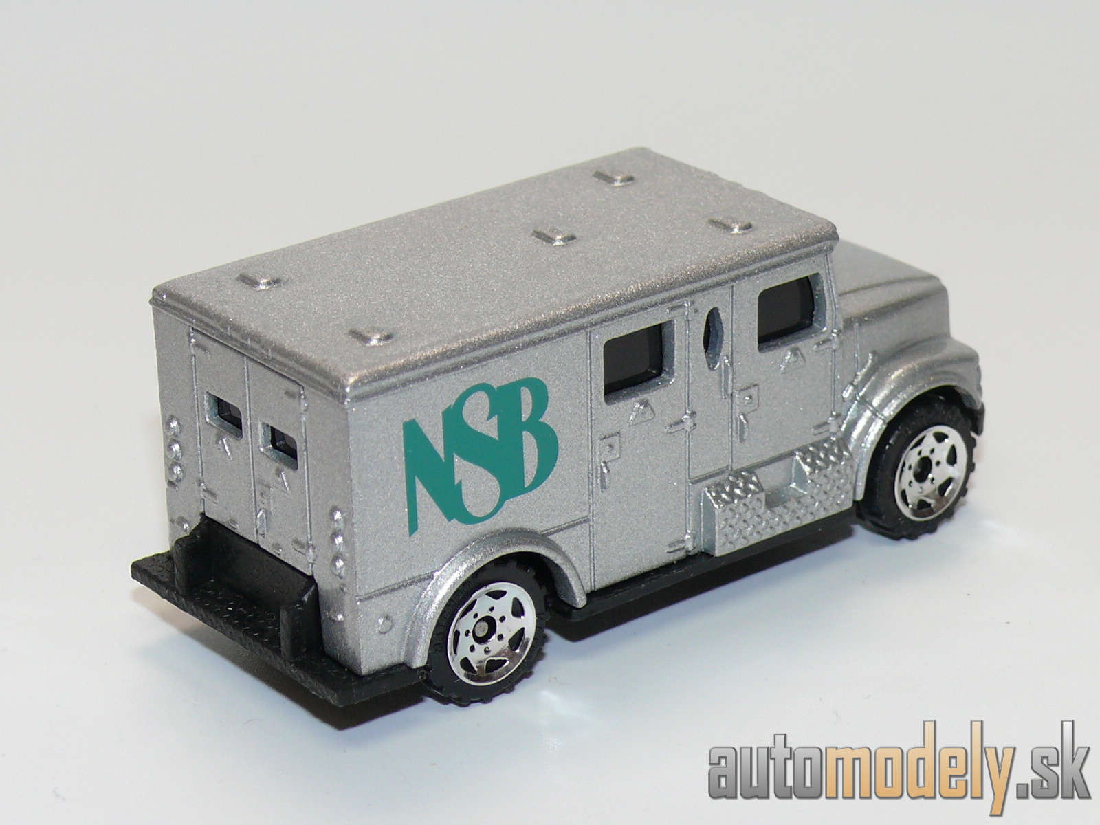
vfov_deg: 12.7
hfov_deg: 16.8
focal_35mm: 117
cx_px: 550
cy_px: 412
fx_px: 3718
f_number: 4
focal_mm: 14.4
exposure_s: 1/30
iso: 100
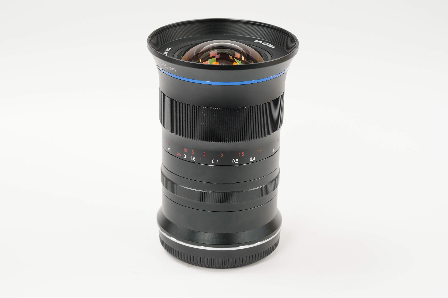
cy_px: 149
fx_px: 1119
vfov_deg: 15.2
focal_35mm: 90
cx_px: 224
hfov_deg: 22.6
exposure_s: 1/10
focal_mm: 90
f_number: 11
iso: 1000
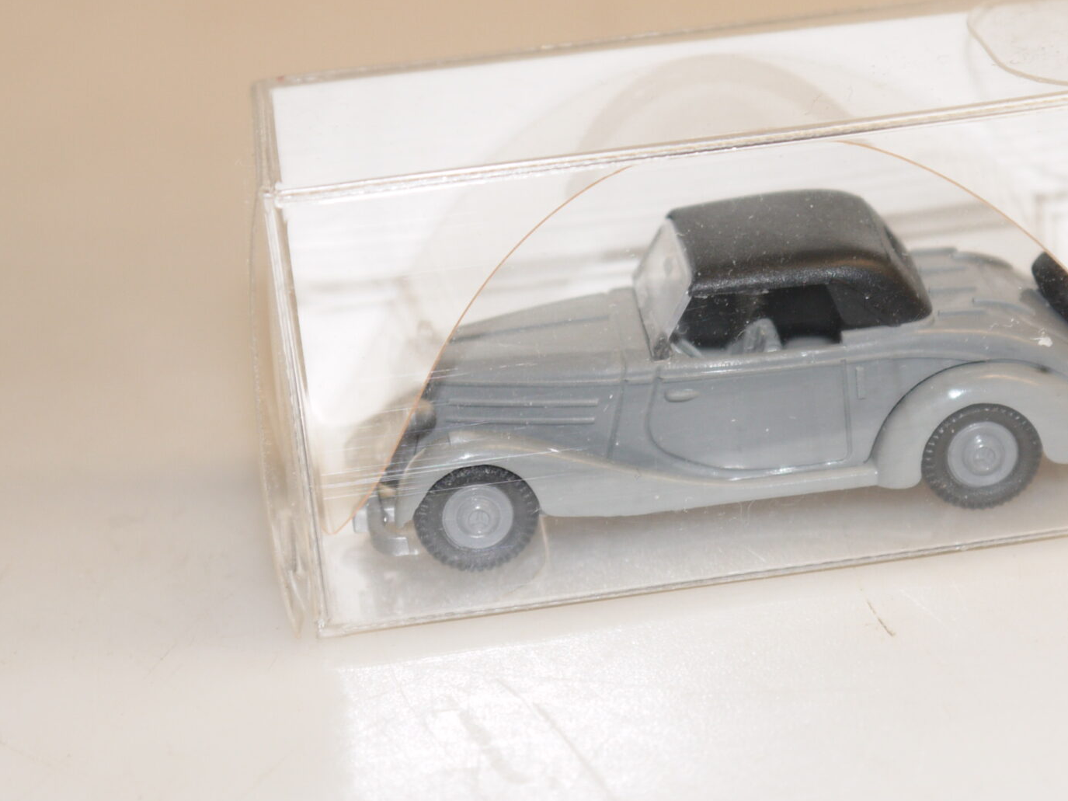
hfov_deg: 13.8
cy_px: 296
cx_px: 781
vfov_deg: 10.4
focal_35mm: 143
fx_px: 4412
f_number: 5.2
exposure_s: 1/40
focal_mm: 34
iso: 100
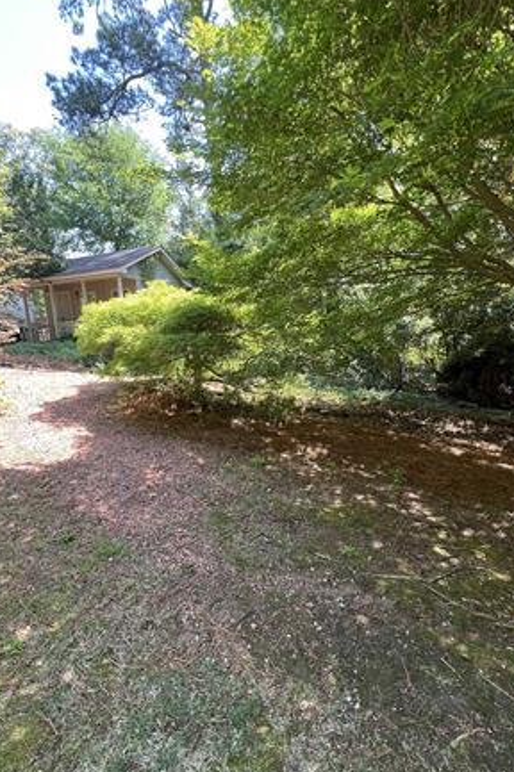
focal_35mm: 15
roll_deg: +1.2
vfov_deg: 100.3
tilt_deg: -11.1
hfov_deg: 77.2
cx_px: 259
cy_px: 412
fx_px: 322
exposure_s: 1/99
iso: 80
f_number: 1.8
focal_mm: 1.57
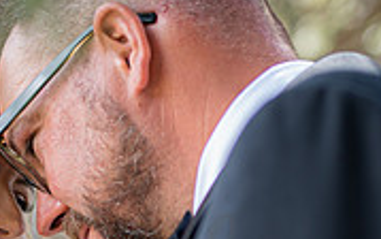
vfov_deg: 7.9
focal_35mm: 165
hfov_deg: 12.7
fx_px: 1714
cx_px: 115
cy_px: 305
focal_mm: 50
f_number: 1.8
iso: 125
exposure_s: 1/500
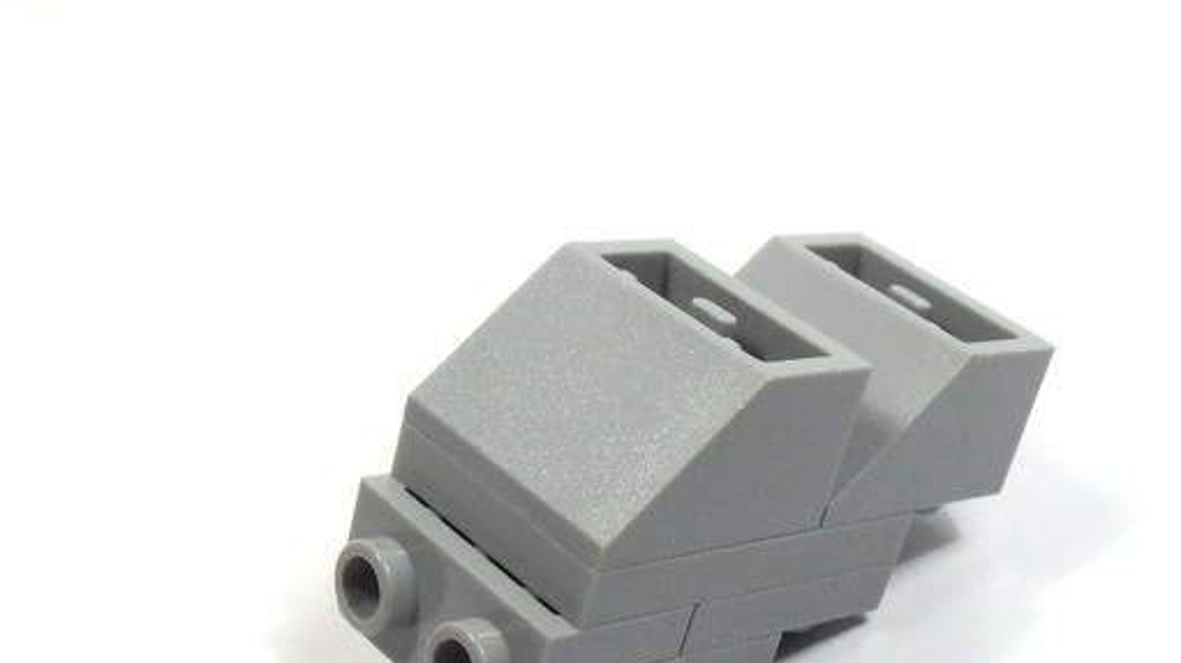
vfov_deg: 16.9
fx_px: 2223
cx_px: 735
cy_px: 505
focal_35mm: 71
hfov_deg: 29.6
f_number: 3.9
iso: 80
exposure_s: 1/125
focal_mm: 6.61
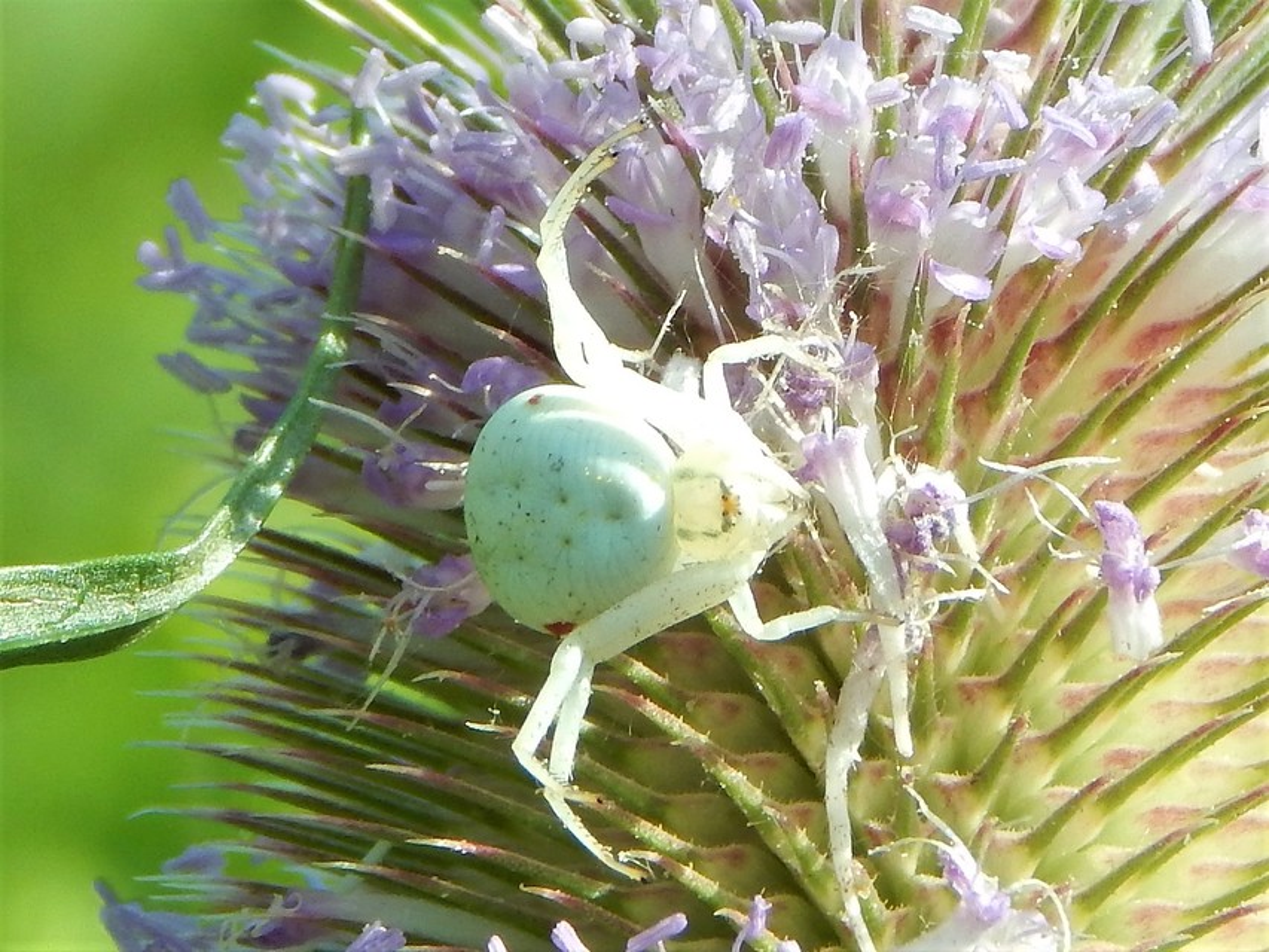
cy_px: 476
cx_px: 634
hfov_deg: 7.9
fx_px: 9166
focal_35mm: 250
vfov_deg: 5.9
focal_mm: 44.9
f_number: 5.6
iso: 125
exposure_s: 1/320
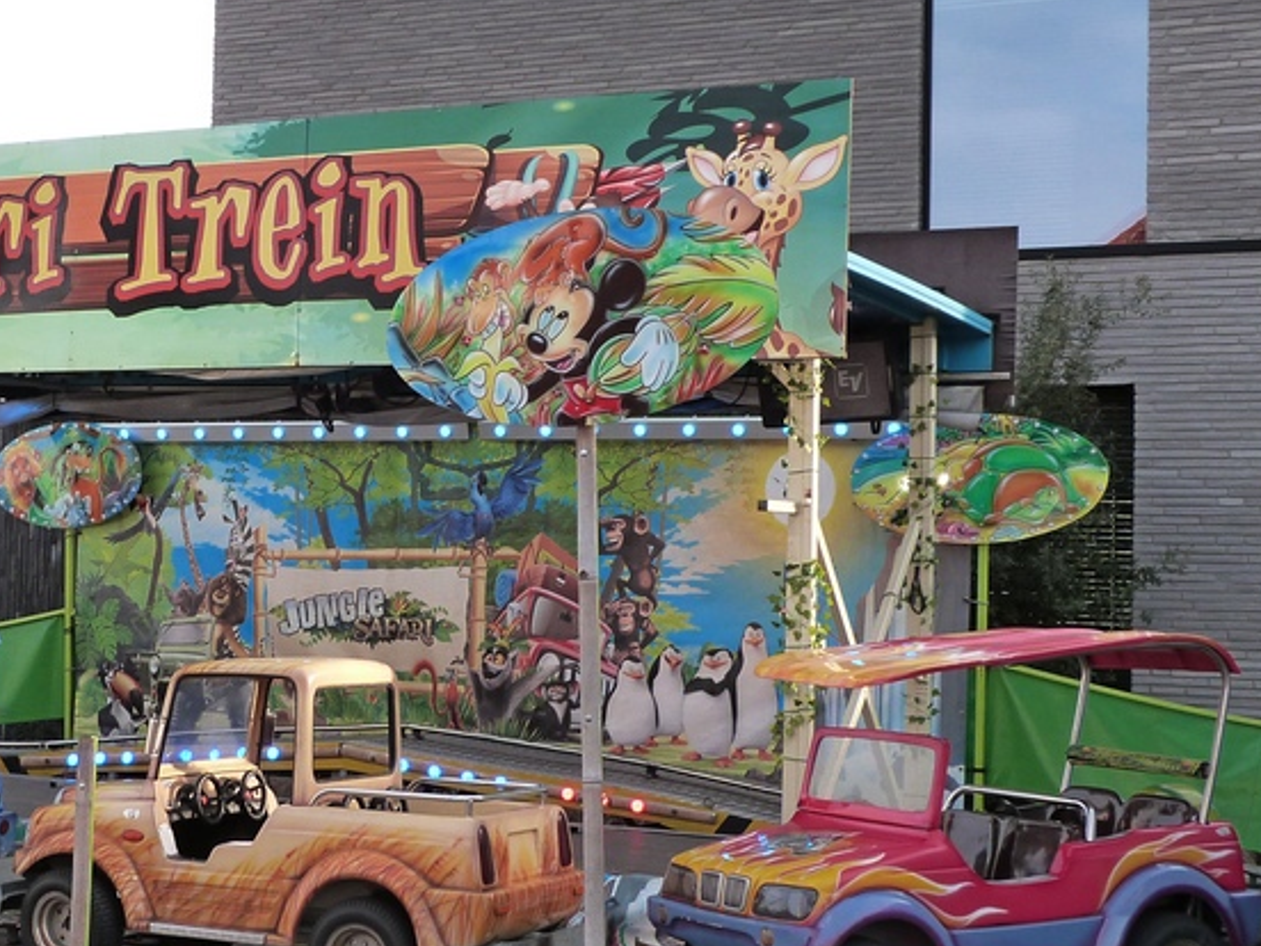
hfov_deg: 28.4
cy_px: 494
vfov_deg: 21.9
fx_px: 2441
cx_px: 276
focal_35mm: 67
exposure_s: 1/160
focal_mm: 6.5
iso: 160
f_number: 4
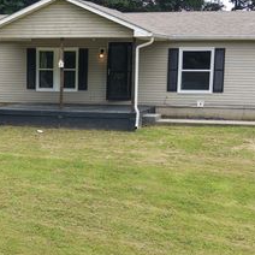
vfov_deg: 33.4
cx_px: 63
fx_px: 417
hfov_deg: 33.3
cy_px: 67
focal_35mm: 50
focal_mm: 8.67
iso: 100
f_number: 1.8
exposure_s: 1/800
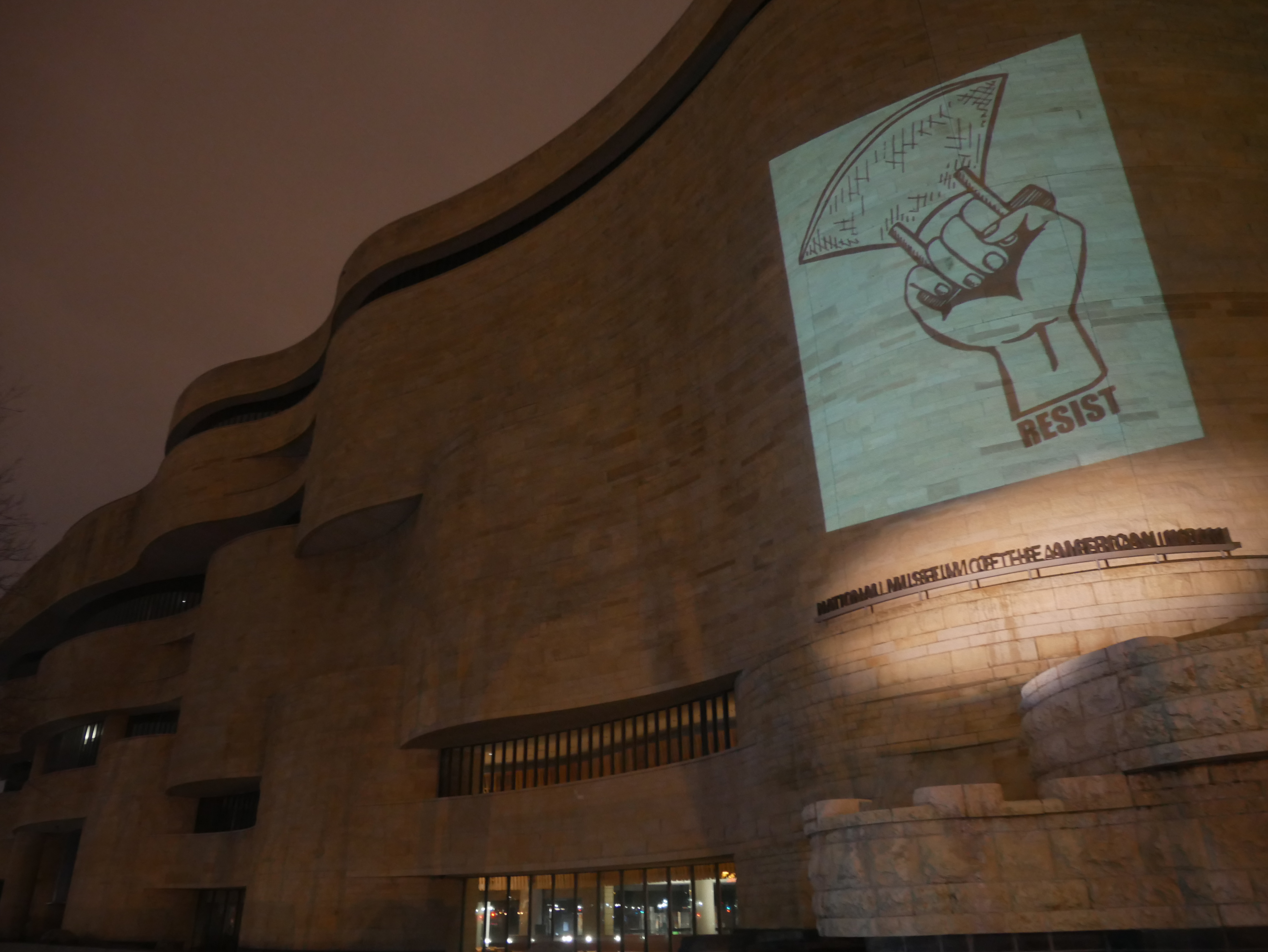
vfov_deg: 56.9
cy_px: 476
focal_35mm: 24
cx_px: 634
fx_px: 879
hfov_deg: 71.6
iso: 1600
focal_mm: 12
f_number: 3.5
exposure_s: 1/5
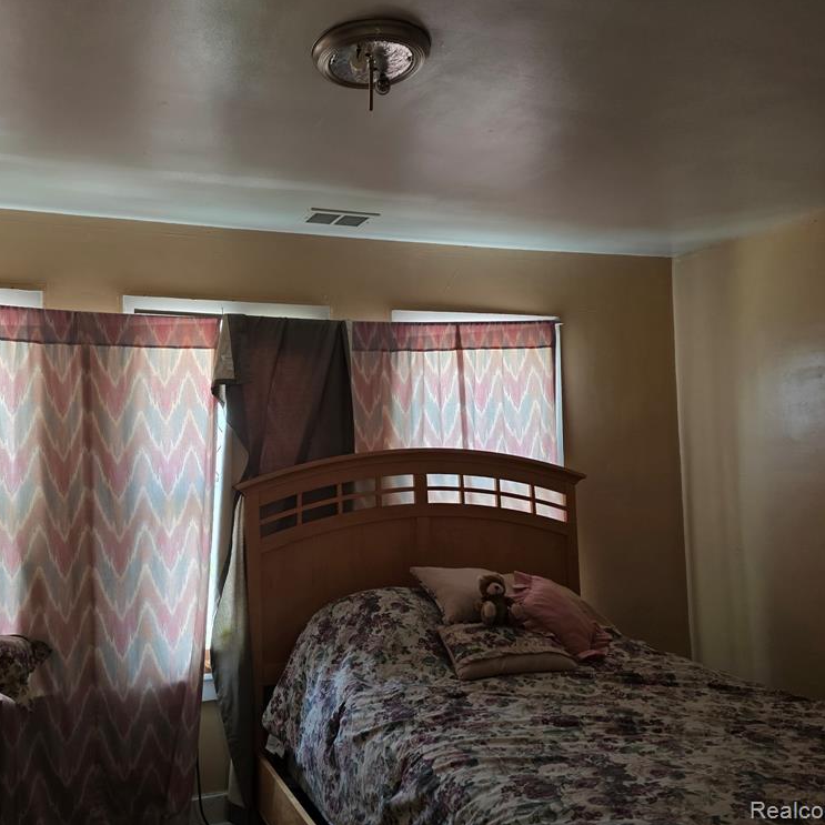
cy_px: 402
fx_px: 755
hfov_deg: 56.4
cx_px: 294
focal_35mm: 28
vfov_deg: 57.3
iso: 320
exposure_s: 1/120
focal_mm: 6.3
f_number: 1.7
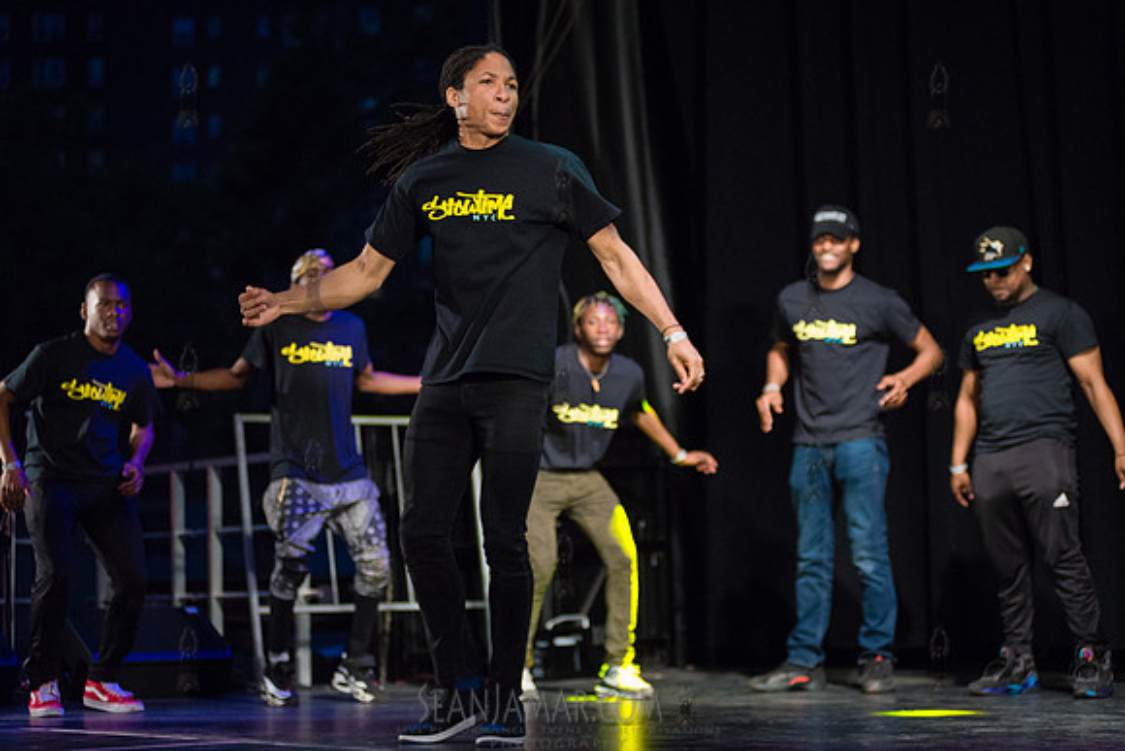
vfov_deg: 17.1
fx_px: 2500
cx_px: 562
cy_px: 376
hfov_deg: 25.4
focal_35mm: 80
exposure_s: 1/1250
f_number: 2.8
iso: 4000
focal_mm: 80
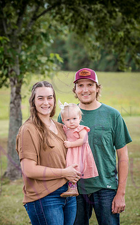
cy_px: 134
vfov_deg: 16.6
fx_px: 770
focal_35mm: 126
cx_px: 68
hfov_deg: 10.4
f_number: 4.5
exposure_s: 1/320
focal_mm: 100
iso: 400
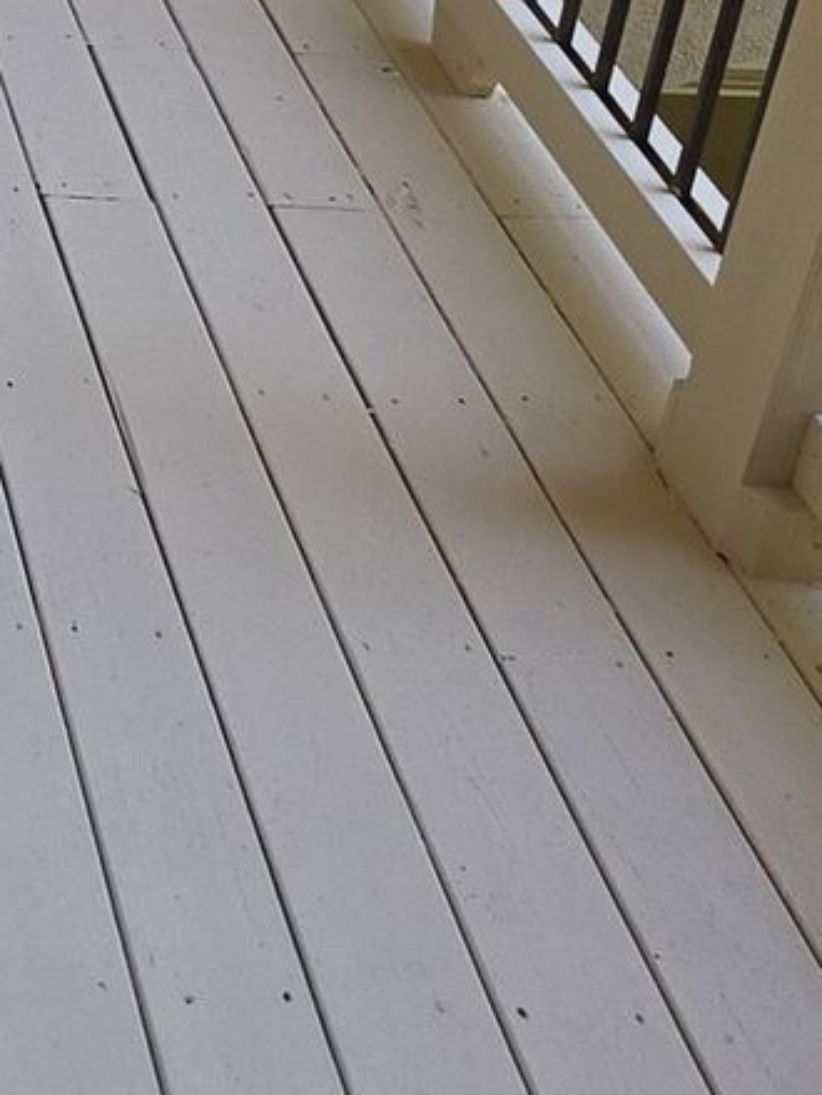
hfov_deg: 18.1
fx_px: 2153
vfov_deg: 26.6
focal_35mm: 68
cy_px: -67
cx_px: -570
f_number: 1.9
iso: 80
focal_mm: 2.2
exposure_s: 1/120
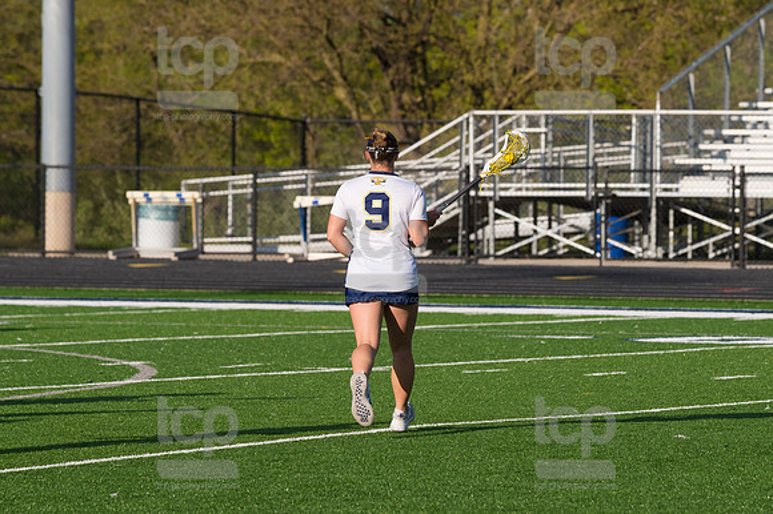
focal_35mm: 300
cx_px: 386
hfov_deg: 6.9
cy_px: 257
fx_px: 6438
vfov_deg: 4.6
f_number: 5.6
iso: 250
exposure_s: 1/1600
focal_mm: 200
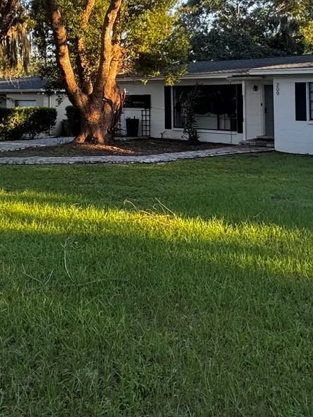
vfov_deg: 46.2
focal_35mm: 38
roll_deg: +1.1
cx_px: 130
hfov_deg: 37.6
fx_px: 458
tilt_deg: +1.7
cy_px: 79
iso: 40
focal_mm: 2.22
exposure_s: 1/187
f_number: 2.2
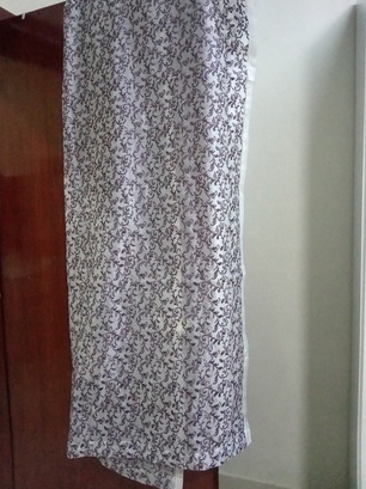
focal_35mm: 28
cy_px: 225
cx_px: 187
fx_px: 395
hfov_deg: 49.7
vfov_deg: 63.4
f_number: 1.8
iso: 2939
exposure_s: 1/120
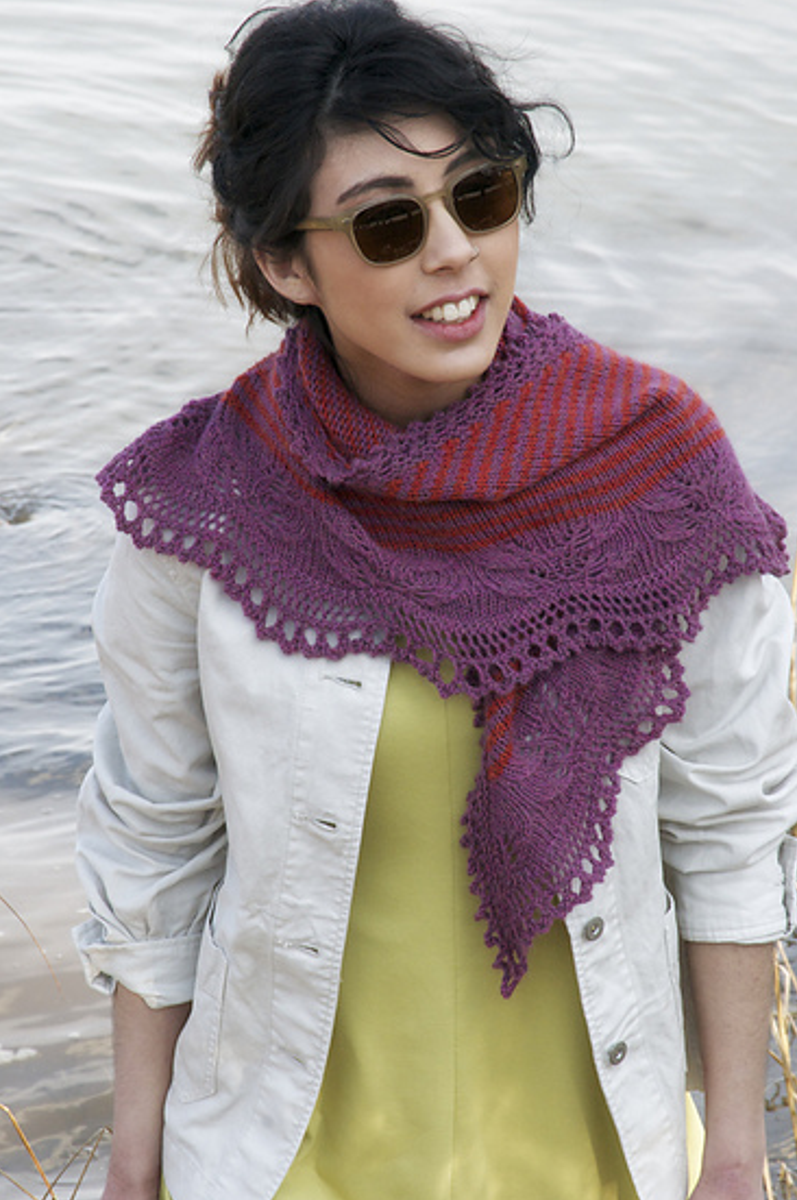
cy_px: 581
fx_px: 6958
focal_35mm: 209
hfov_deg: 6.6
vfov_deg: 9.9
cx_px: 424
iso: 500
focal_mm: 120
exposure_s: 1/200
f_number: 10
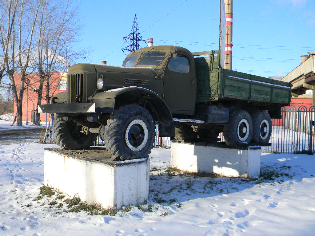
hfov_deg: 51.4
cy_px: 118
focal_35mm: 36
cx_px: 158
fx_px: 328
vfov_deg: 39.7
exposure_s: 1/757
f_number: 3.7
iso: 112
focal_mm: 6.4
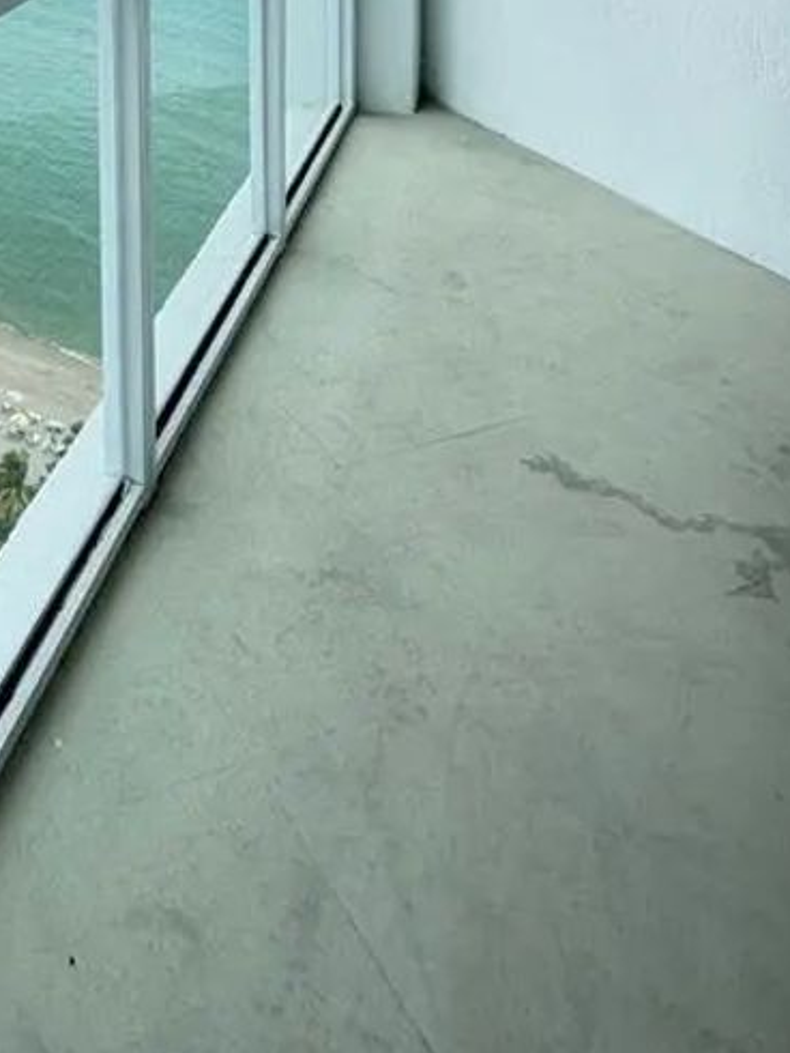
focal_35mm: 39
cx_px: -6
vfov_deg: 35.6
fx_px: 1186
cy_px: -259
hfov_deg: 33.6
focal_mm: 2.22
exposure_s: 1/200
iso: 40
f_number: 2.2
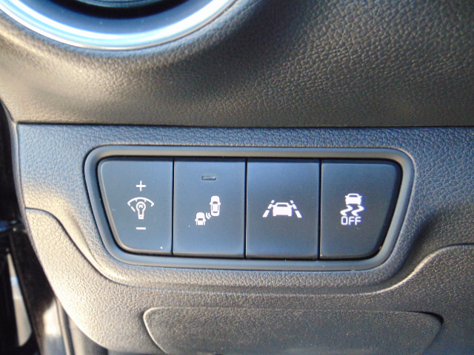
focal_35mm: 50
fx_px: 685
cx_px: 237
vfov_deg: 29.1
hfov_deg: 38.2
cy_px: 178
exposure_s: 1/30
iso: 250
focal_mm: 9
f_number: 3.5
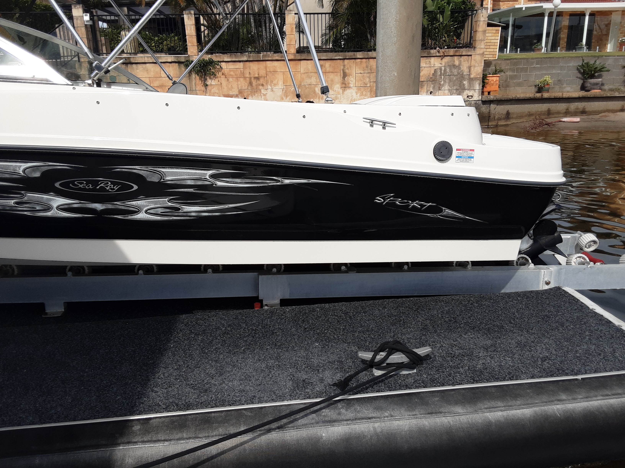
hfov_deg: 63.4
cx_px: 312
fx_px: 506
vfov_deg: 49.7
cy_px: 234
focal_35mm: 28
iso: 40
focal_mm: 2.9
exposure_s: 1/2070
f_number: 1.9
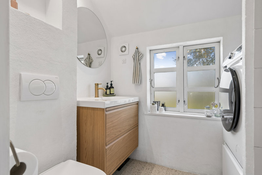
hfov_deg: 90.0
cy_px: 88
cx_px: 131
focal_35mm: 18
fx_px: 131
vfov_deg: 67.4
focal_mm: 18
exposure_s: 1/125
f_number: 7.1
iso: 800
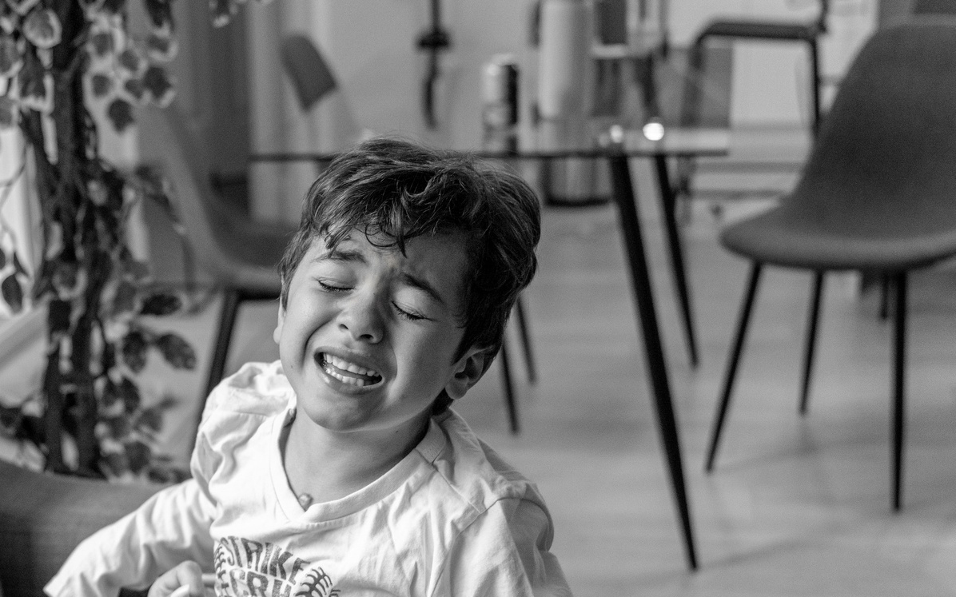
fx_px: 1876
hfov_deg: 27.9
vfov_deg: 17.9
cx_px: 159
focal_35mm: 72
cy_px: 510
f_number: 2.8
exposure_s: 1/400
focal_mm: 33
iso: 1250
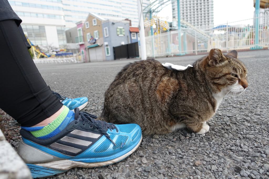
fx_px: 179
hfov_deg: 73.7
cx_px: 134
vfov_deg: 53.1
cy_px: 90
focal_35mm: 24
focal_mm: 8.8
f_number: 3.2
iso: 400
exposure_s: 1/250
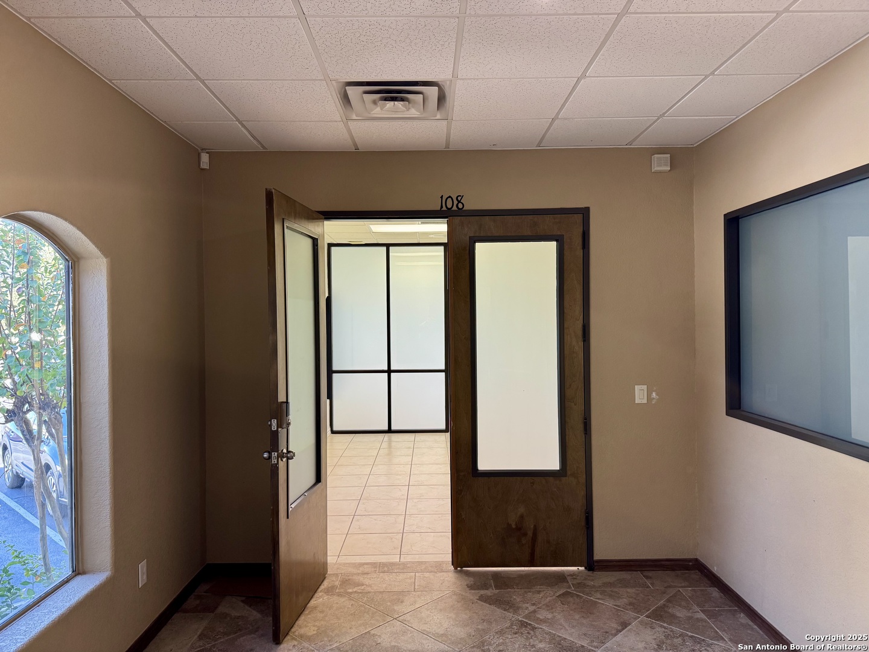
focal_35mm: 24
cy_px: 326
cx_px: 434
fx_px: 602
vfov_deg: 56.8
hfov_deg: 71.6
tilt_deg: -1.3
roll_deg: +0.8
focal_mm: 6.76
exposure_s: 1/120
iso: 200
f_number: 1.78
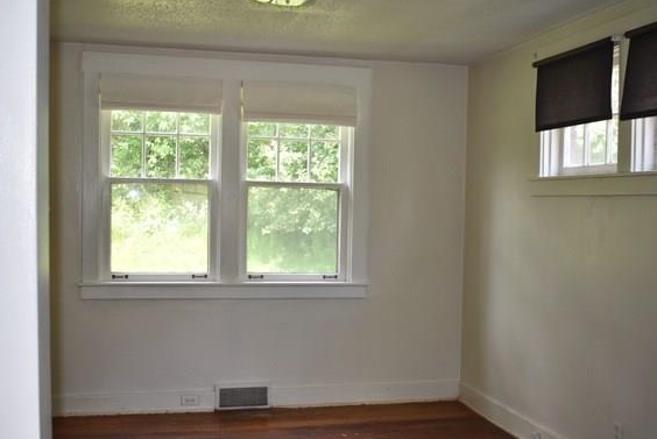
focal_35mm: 43
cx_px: 334
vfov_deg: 31.5
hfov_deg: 45.8
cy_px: 245
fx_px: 777
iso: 500
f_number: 5
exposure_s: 1/200
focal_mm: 25
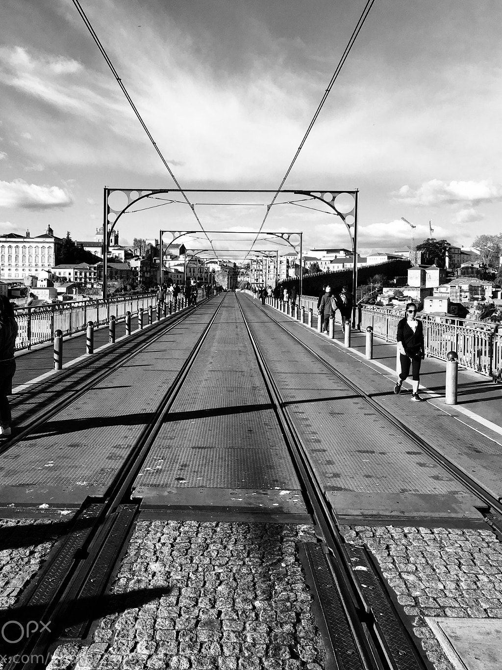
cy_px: 304
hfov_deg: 41.7
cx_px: 224
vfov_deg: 53.9
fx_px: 657
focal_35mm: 34
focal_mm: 4.15
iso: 25
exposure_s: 1/1570
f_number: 2.2
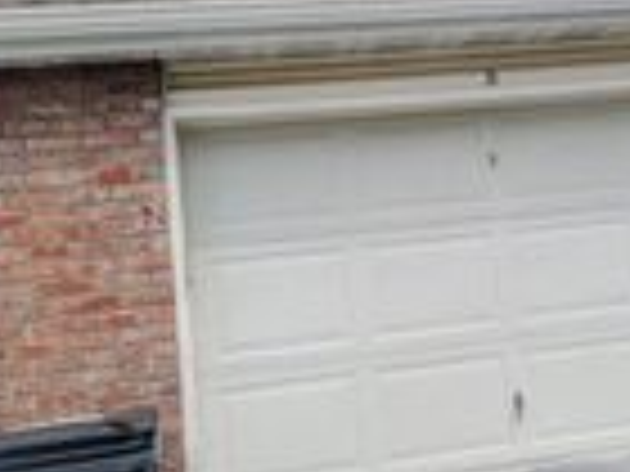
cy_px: 103
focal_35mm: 50
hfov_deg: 37.6
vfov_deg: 28.6
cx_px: 436
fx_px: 910
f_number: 2.2
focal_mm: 1.83
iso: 50
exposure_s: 1/1395
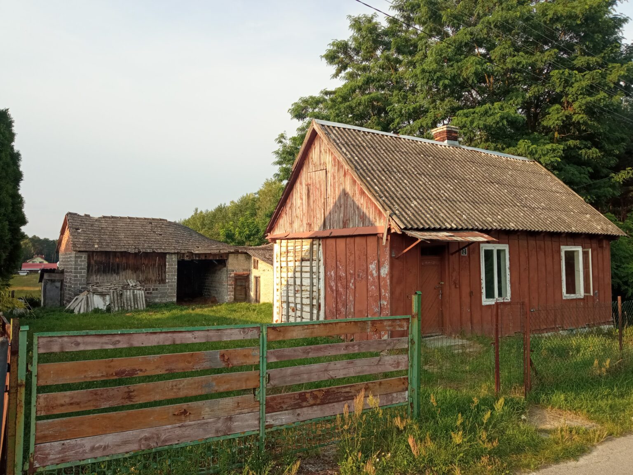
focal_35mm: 27
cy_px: 238
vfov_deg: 51.4
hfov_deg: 65.3
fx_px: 494
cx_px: 316
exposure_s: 1/341
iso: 111
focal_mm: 3.79
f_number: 2.2
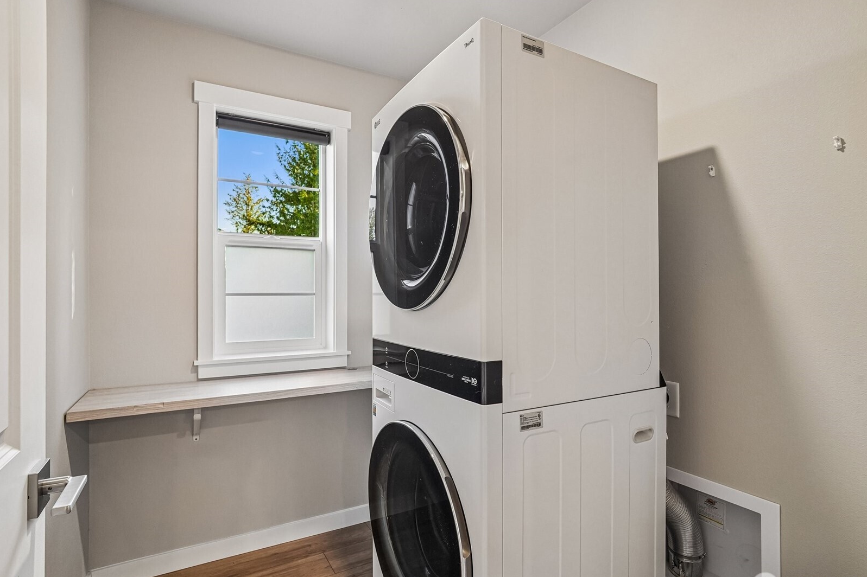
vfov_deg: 70.4
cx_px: 423
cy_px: 300
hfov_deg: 93.3
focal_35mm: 17
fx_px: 409
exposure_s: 1/25
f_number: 8
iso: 1600
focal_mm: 16
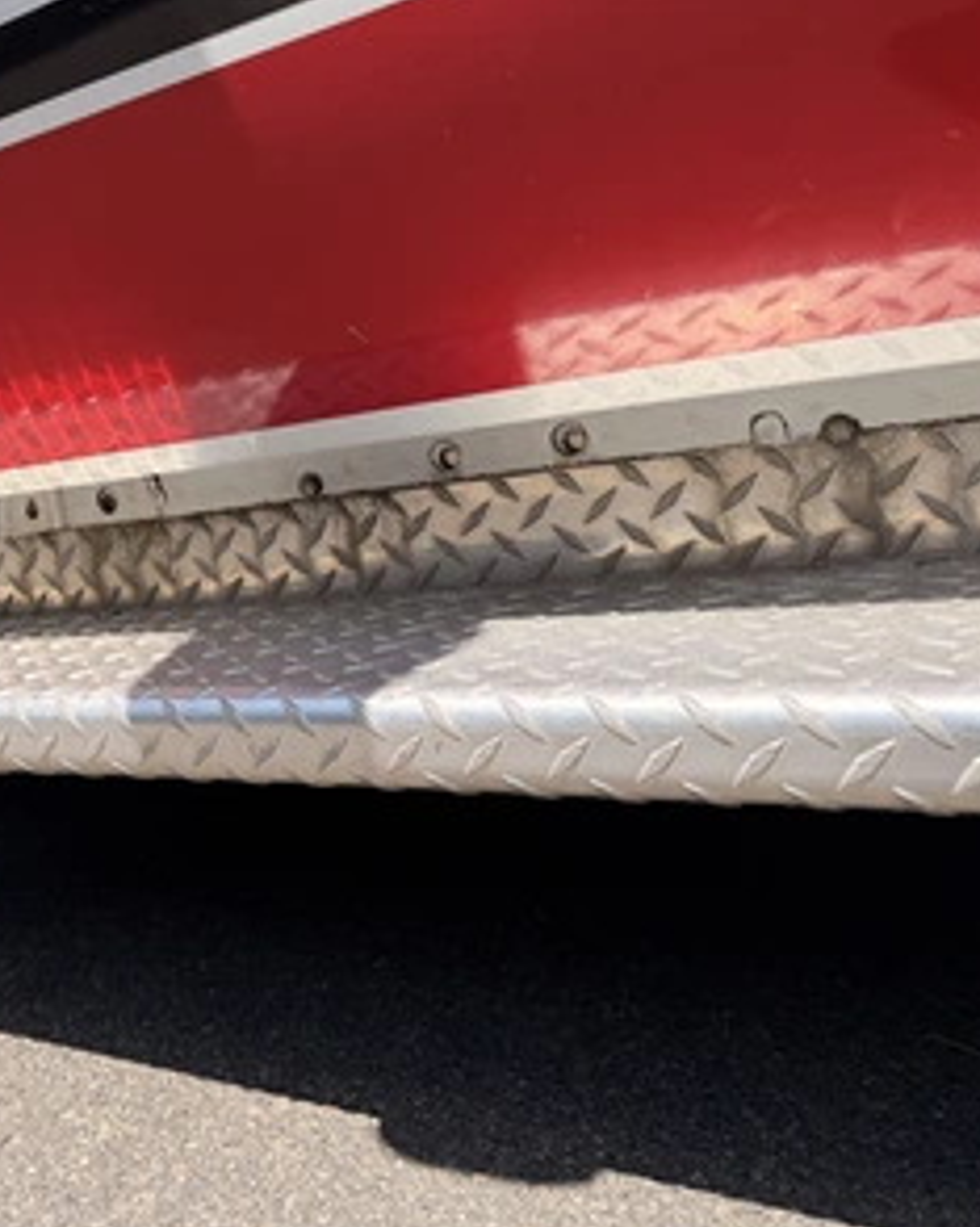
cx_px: 172
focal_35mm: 32
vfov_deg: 55.7
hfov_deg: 43.2
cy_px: 611
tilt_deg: -10.8
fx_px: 1161
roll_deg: +5.5
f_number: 1.78
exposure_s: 1/4673
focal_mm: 6.76
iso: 100
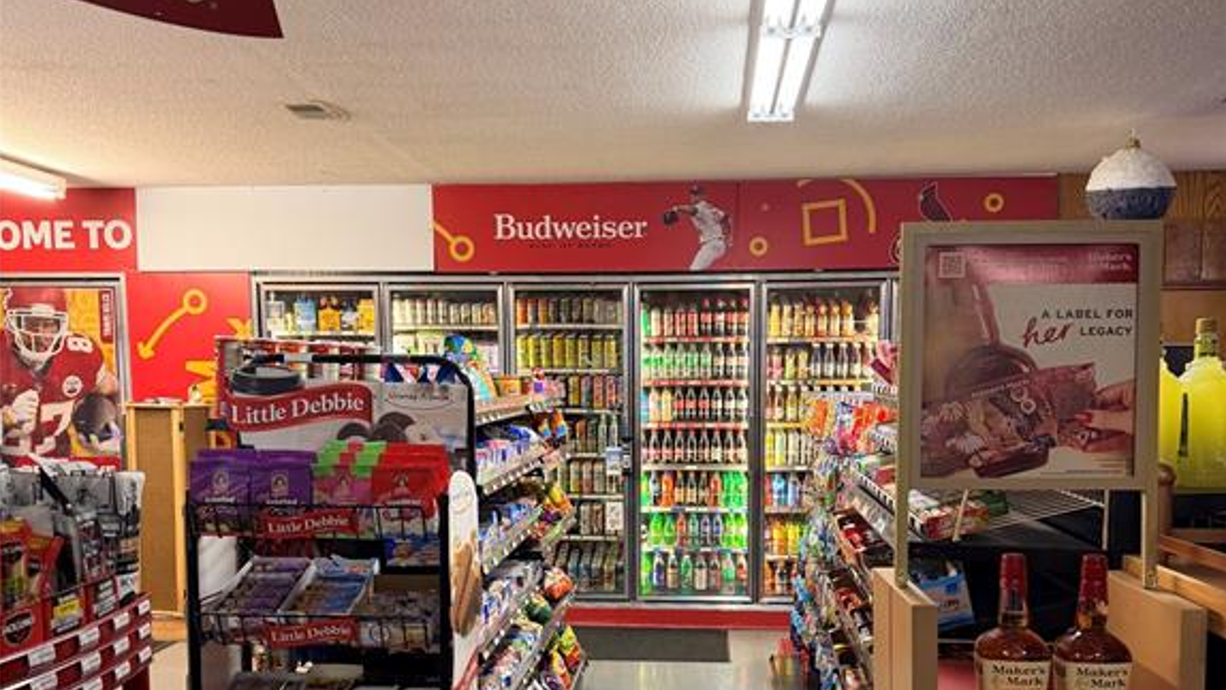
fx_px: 1138
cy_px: 504
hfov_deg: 56.6
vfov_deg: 33.2
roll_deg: +0.4
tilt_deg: -5.6
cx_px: 613
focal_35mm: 35
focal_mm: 6.76
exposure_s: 1/60
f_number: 1.78
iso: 160
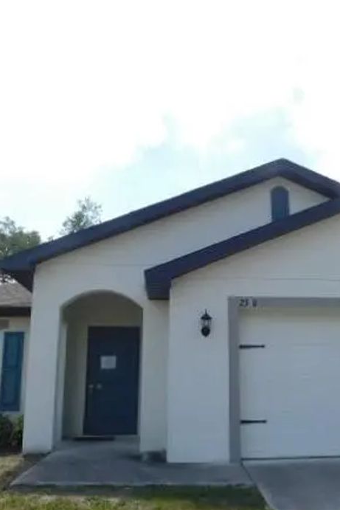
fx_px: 524
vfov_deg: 51.8
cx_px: 235
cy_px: 272
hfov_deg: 35.5
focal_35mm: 37
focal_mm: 4.1
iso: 125
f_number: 3
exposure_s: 1/1000
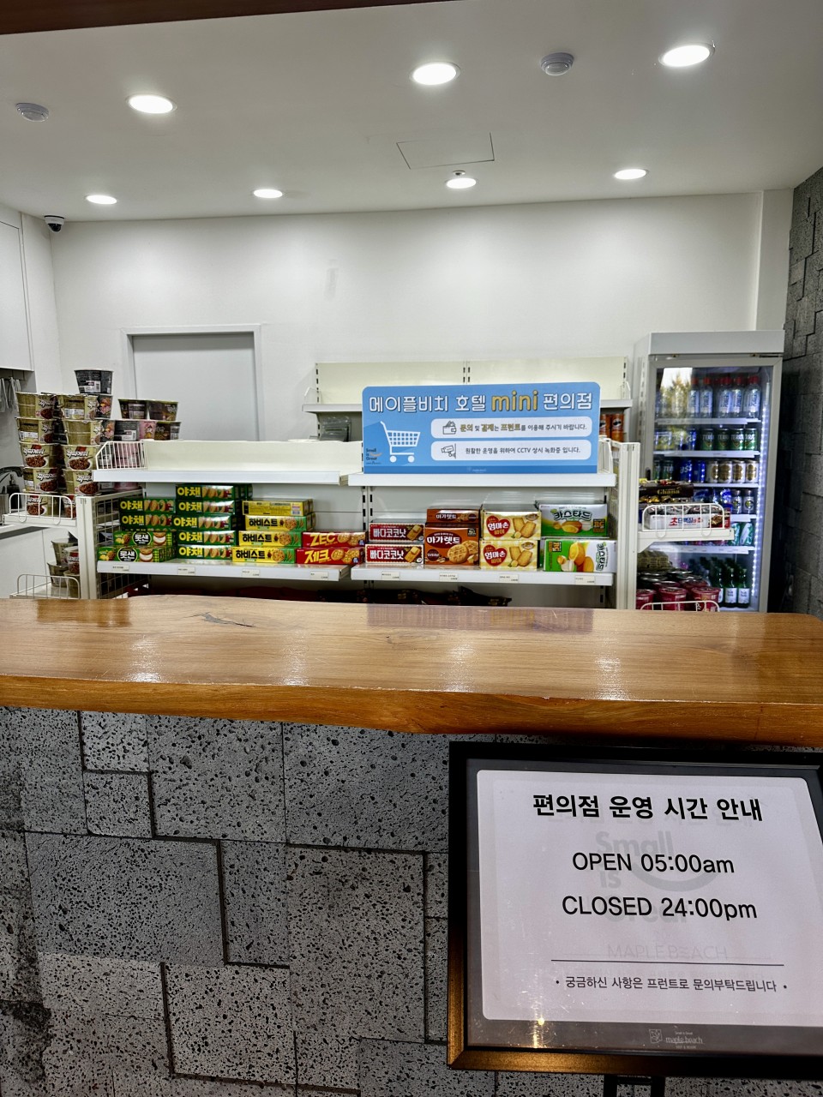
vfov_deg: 71.6
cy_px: 548
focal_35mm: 24
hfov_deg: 56.8
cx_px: 412
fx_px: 761
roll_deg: +0.4
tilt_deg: -9.5
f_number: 1.78
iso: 100
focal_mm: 6.86
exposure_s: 1/120
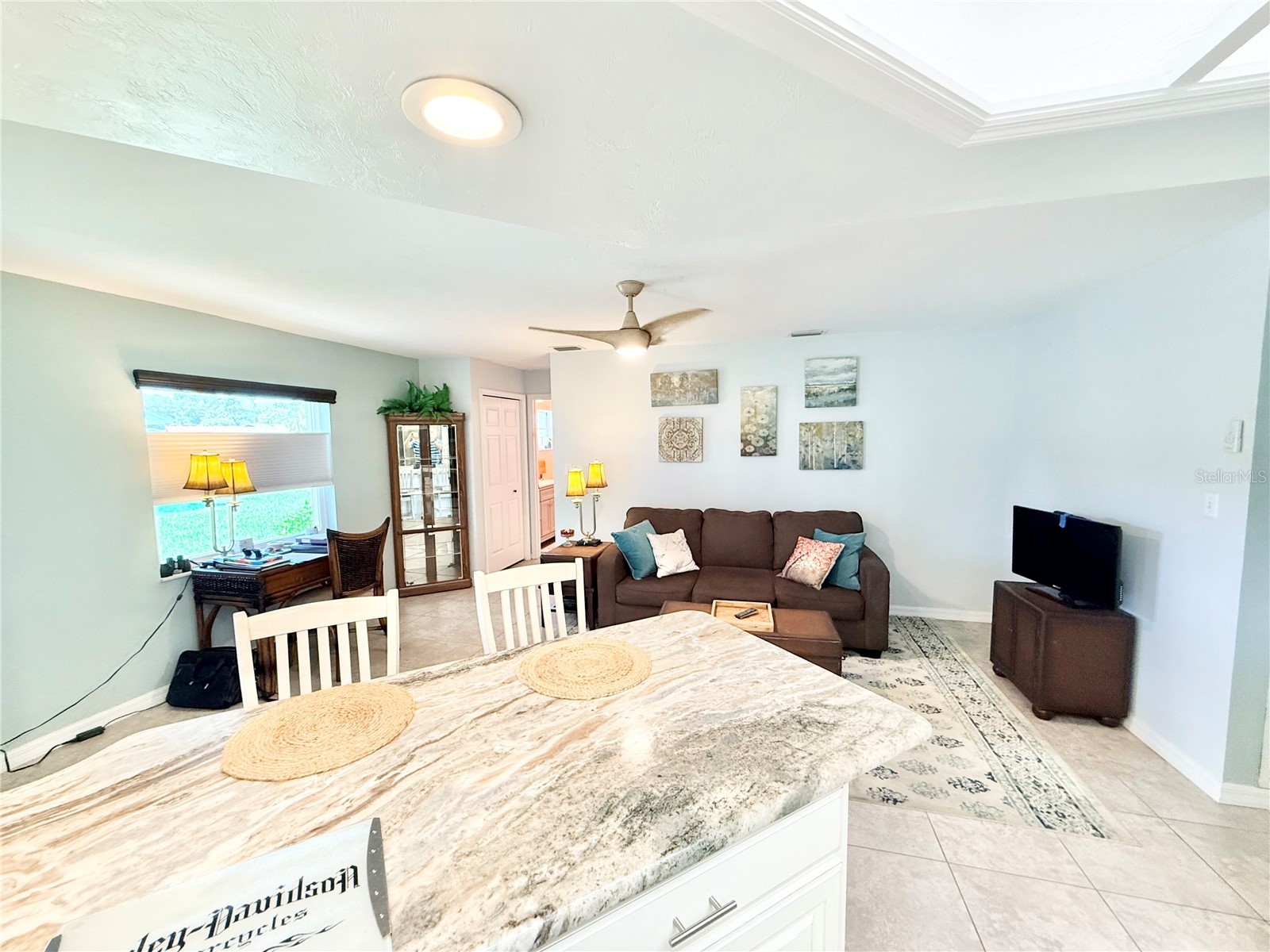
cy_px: 476
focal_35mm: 14
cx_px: 635
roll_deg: +0.3
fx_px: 514
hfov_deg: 102.1
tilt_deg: -5.4
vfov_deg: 85.7
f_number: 2.2
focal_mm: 2.22
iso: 320
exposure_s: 1/120
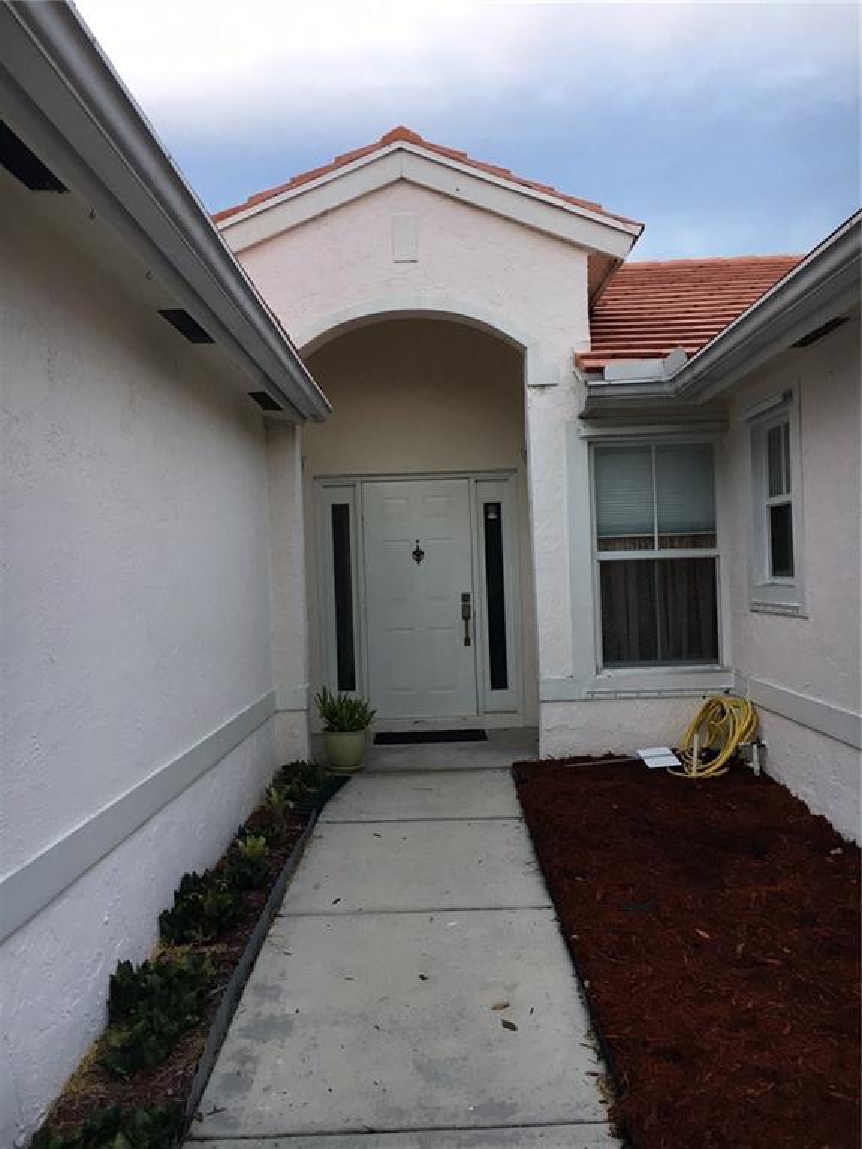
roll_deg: +2.8
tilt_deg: -0.1
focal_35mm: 29
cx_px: 431
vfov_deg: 61.7
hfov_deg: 48.2
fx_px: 963
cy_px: 574
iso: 25
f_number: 2.2
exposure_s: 1/40
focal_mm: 4.15
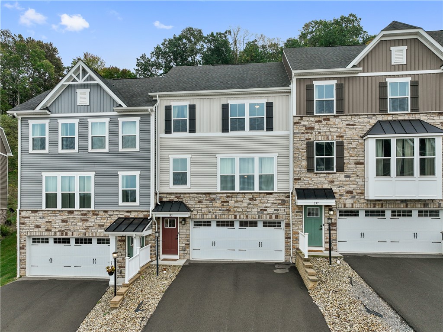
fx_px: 307
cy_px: 166
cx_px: 222
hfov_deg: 71.6
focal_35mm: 24
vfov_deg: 56.8
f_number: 2.8
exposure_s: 1/800
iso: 130
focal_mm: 12.29
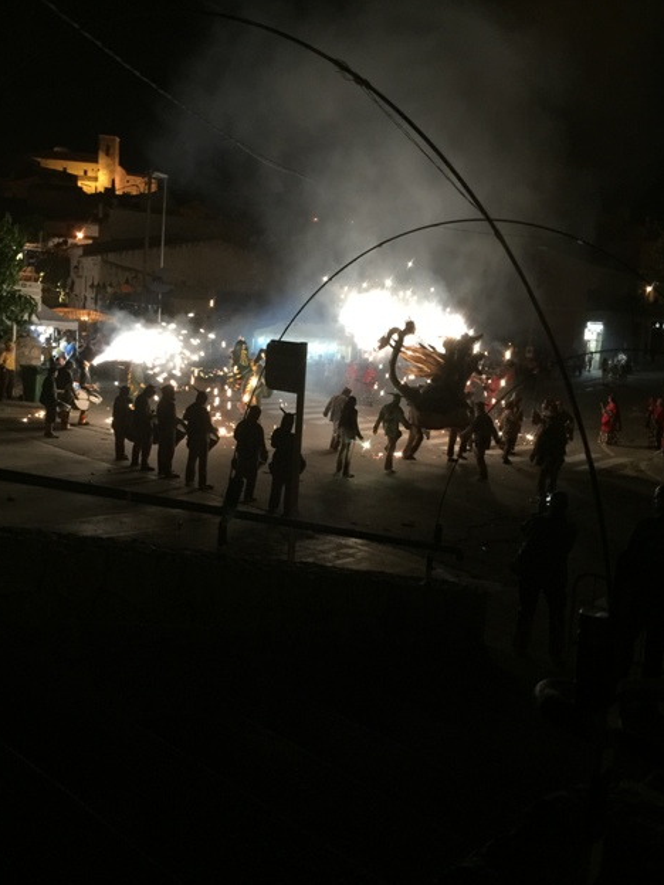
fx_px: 793
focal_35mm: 31
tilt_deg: -7.7
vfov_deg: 58.3
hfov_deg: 45.4
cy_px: 423
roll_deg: -3.1
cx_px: 335
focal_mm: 4.15
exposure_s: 1/10
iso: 125
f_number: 2.2
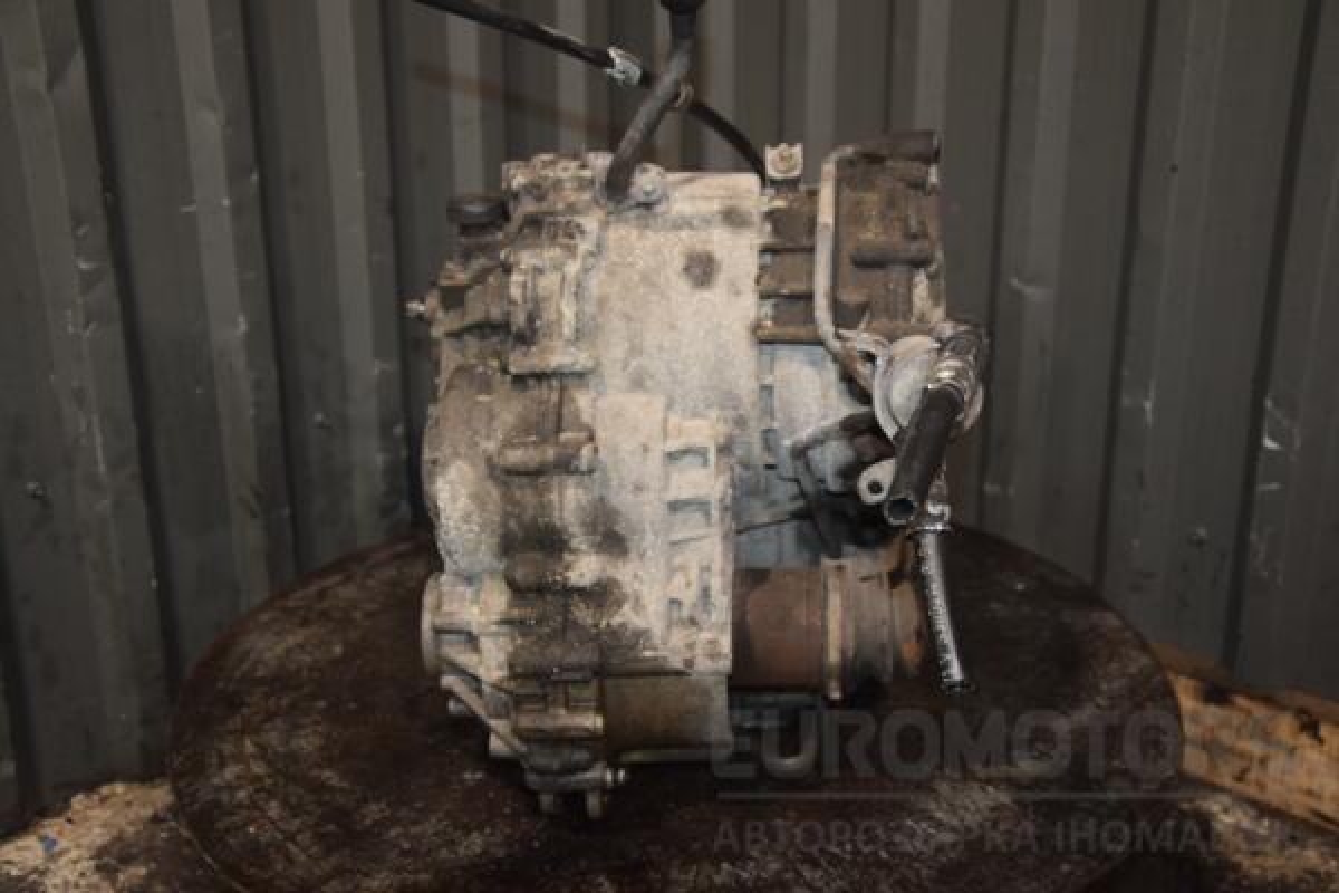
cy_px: 446
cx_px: 670
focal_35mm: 45
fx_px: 1674
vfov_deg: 29.9
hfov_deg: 43.6
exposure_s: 1/60
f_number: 5
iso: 800
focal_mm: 30
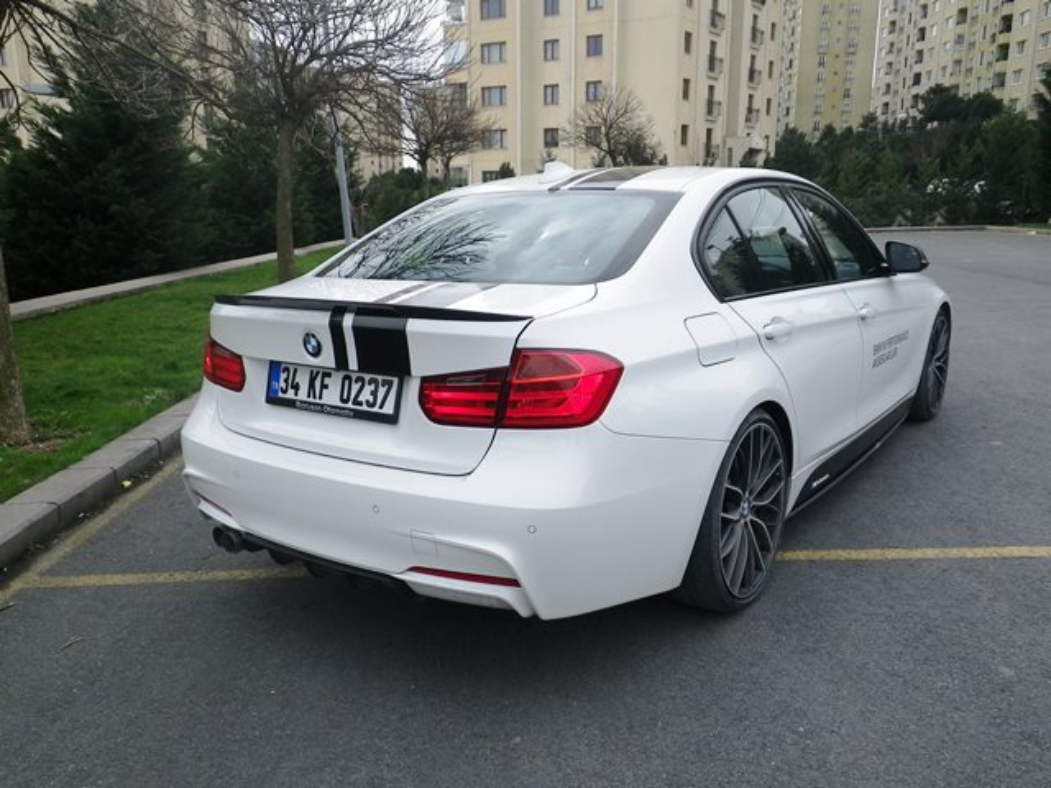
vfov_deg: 49.7
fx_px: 850
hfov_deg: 63.4
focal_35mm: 28
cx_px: 526
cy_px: 394
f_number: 4.2
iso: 80
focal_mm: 5
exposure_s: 1/320
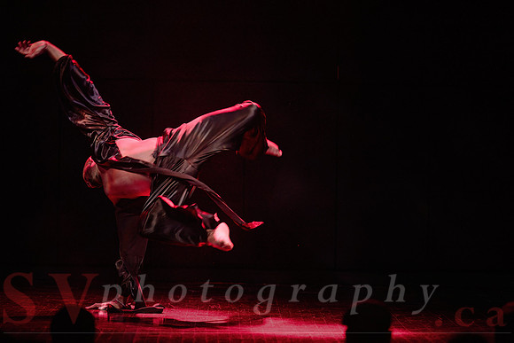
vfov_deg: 6.9
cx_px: 257
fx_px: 2856
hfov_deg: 10.3
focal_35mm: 200
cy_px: 172
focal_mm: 200
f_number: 2.8
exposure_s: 1/200
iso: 1600
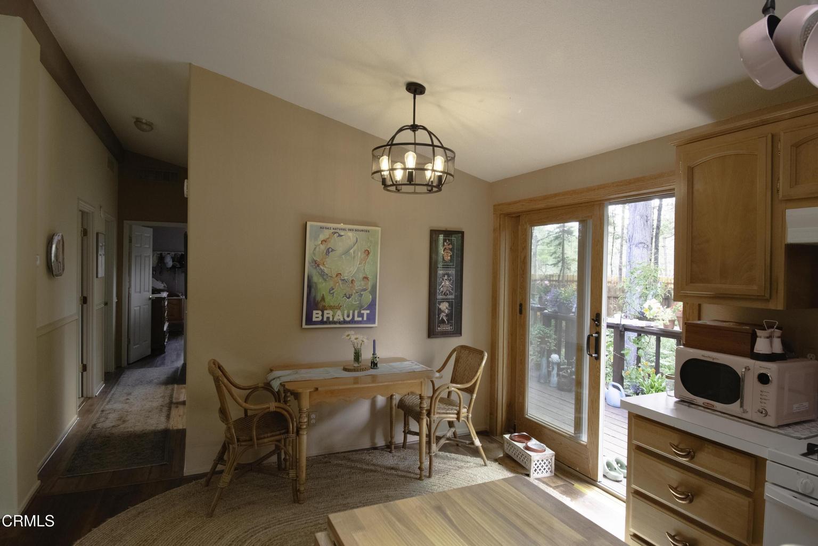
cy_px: 273
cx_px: 409
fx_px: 443
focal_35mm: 20
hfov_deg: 85.4
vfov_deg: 63.2
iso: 2200
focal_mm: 13
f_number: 8
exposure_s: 1/400
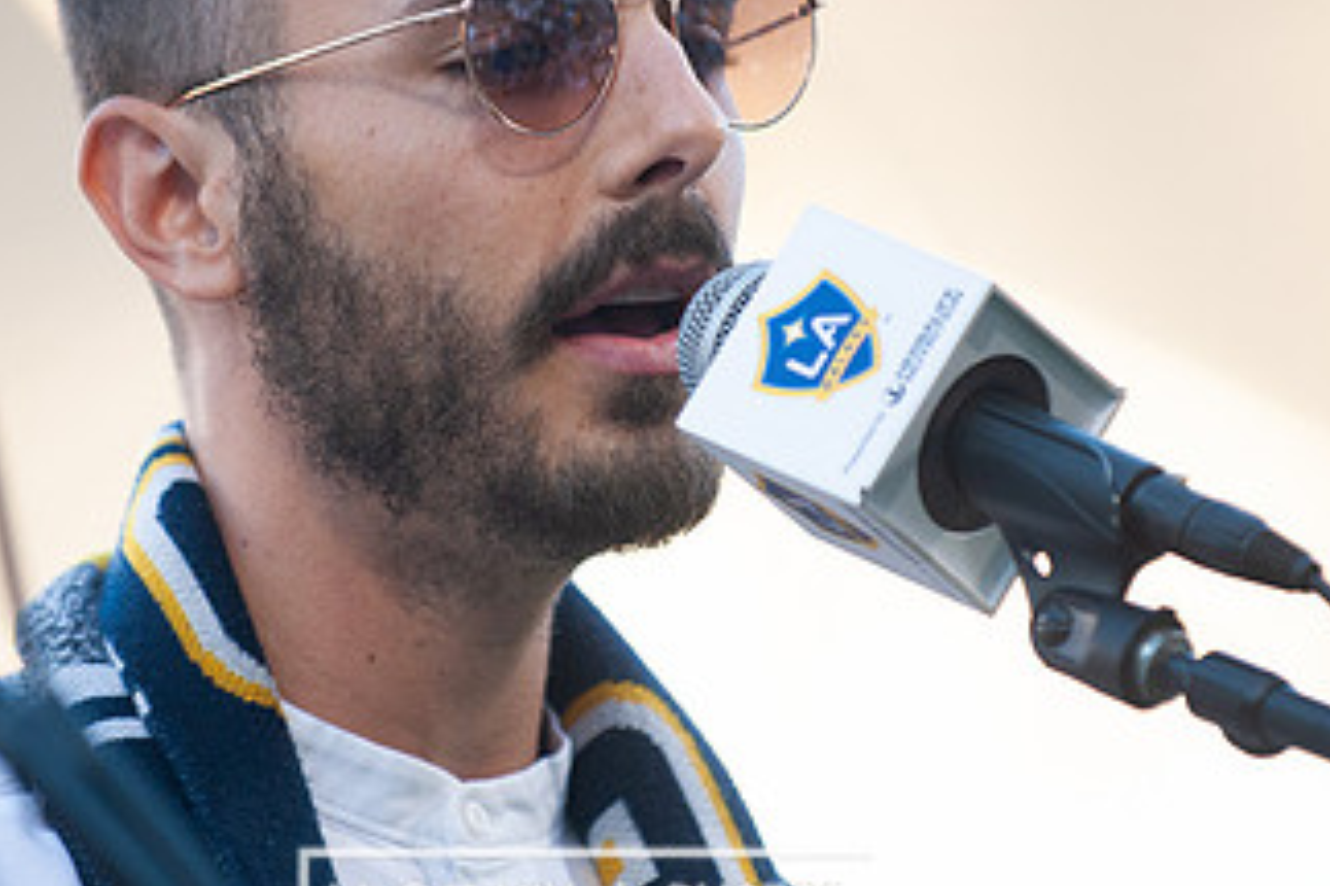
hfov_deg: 5.7
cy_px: 284
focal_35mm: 359
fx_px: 13256
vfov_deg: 3.8
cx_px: 589
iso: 800
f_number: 2.8
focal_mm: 200
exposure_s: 1/2000
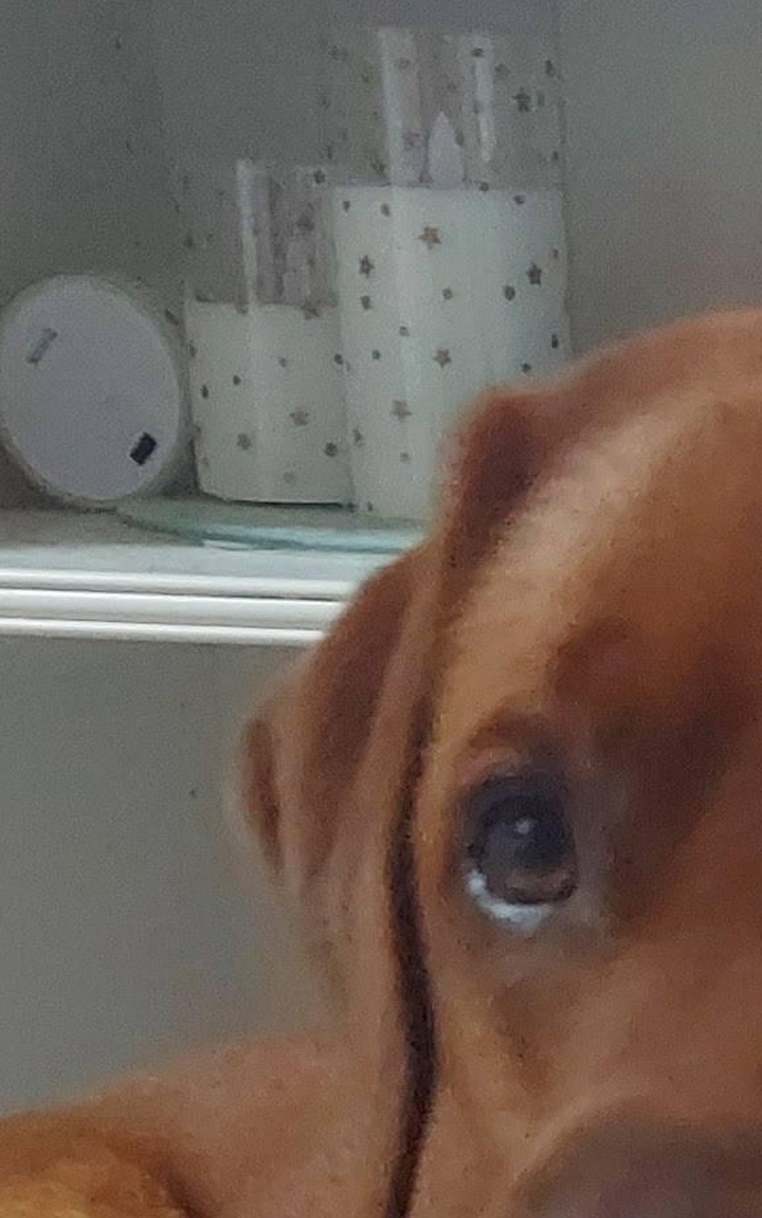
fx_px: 4219
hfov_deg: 9.9
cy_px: 2411
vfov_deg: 14.0
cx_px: 1261
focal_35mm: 127
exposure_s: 1/50
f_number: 1.8
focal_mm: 5.23
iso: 320
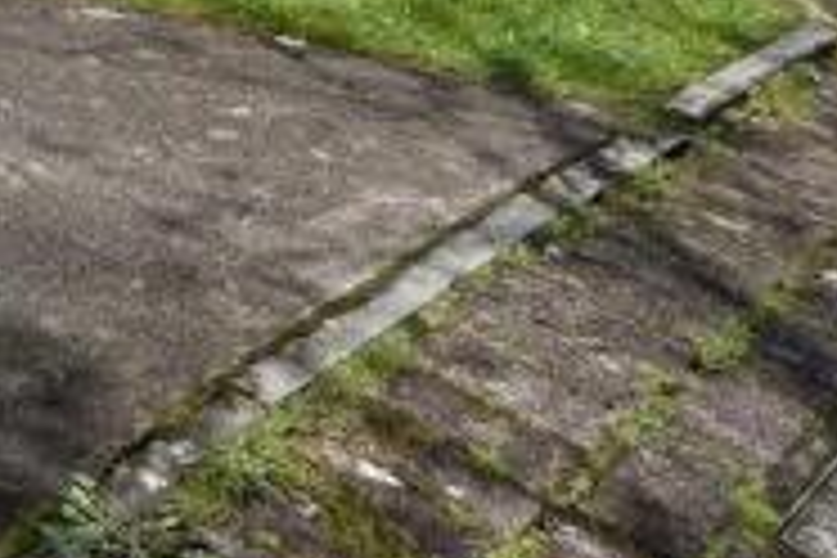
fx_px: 1232
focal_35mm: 53
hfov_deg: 24.3
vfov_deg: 24.0
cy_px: -47
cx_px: -554
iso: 200
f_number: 7.1
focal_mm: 10
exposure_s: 1/400
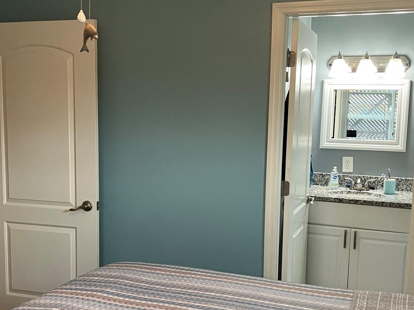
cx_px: 198
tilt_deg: -8.3
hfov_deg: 42.1
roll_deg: -0.7
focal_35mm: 45
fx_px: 538
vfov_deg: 32.0
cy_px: 195
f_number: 1.8
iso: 160
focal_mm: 3.99
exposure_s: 1/60
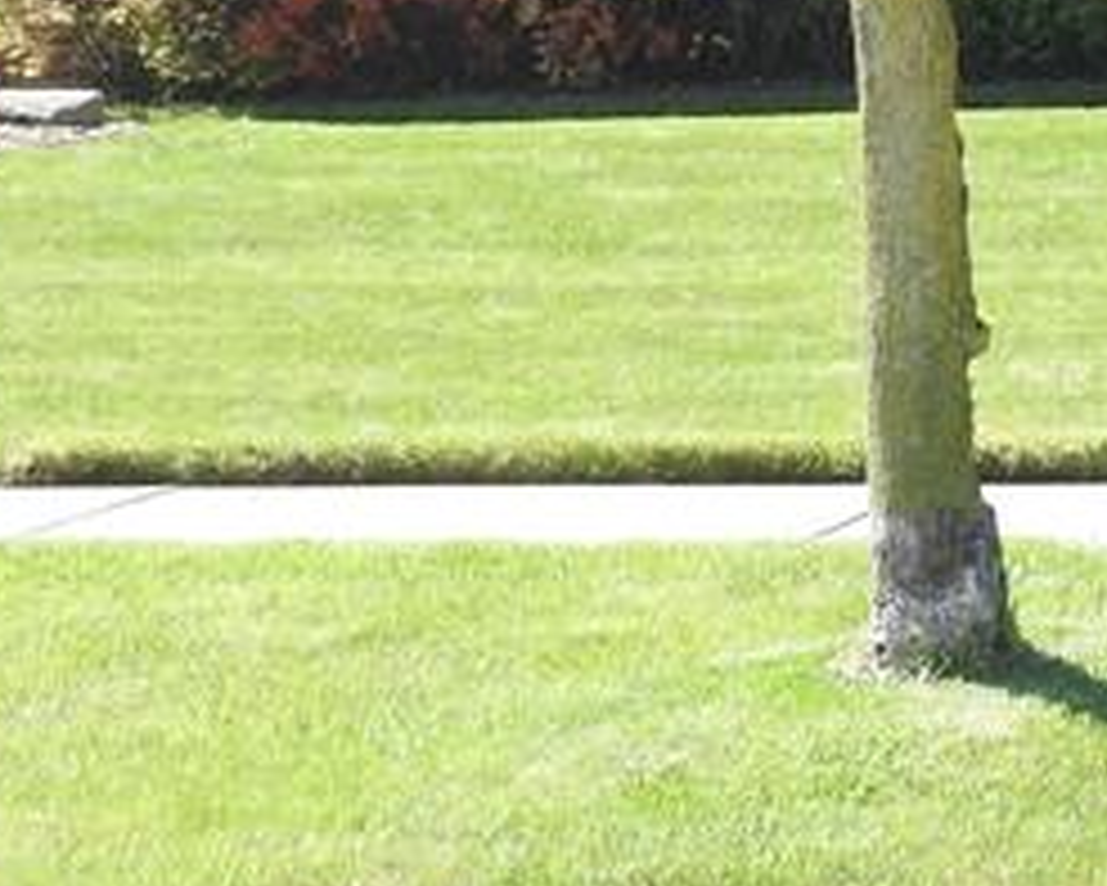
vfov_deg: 10.6
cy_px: -283
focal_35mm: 142
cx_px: 2236
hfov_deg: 12.0
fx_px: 4654
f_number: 3.8
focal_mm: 6.3
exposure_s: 1/800
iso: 250
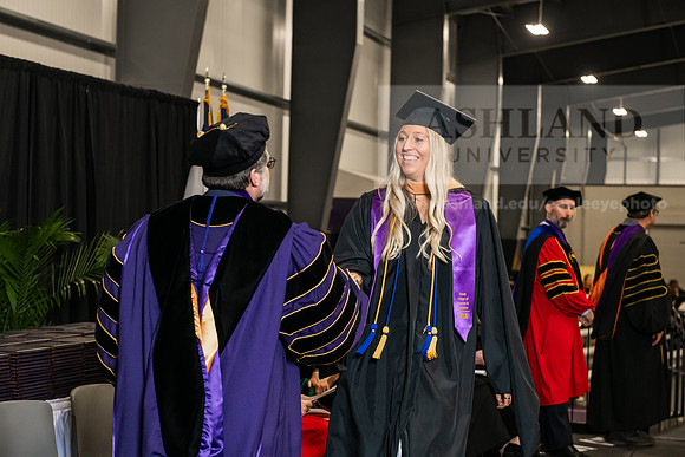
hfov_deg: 28.8
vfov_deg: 19.5
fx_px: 1332
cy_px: 228
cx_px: 342
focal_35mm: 70
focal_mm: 70
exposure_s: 1/200
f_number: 5
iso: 2000
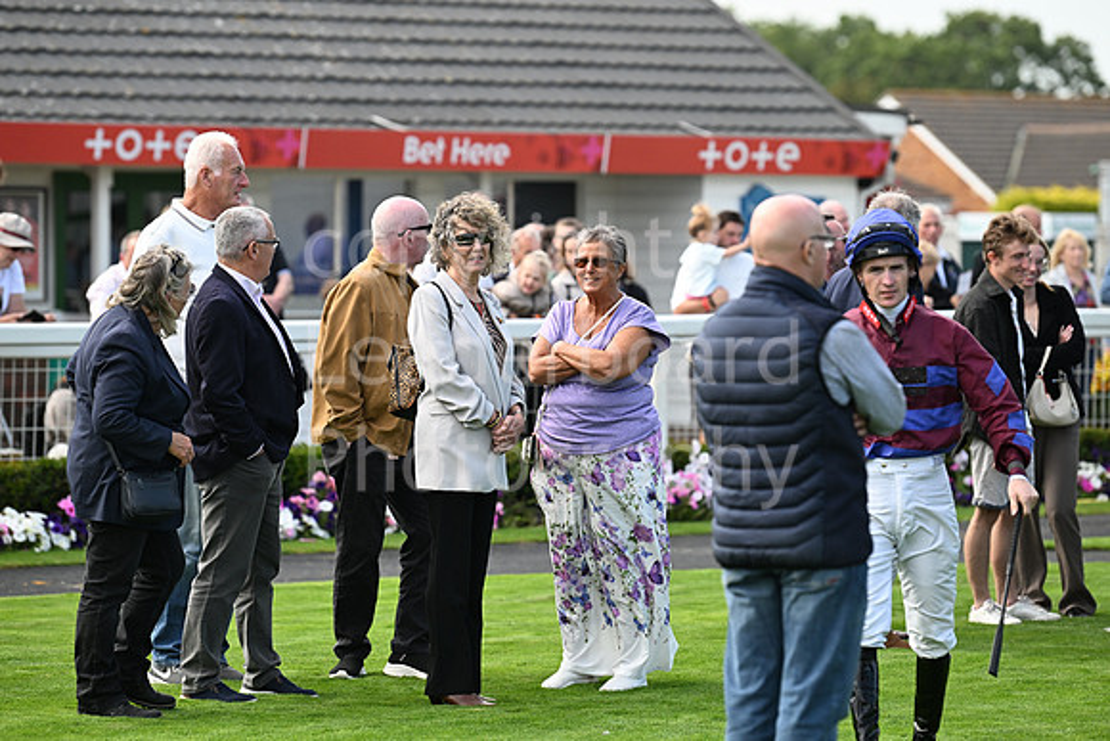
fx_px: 6168
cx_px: 555
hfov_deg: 10.3
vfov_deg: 6.9
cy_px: 370
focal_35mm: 200
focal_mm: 200
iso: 800
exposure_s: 1/2000
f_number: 4.5
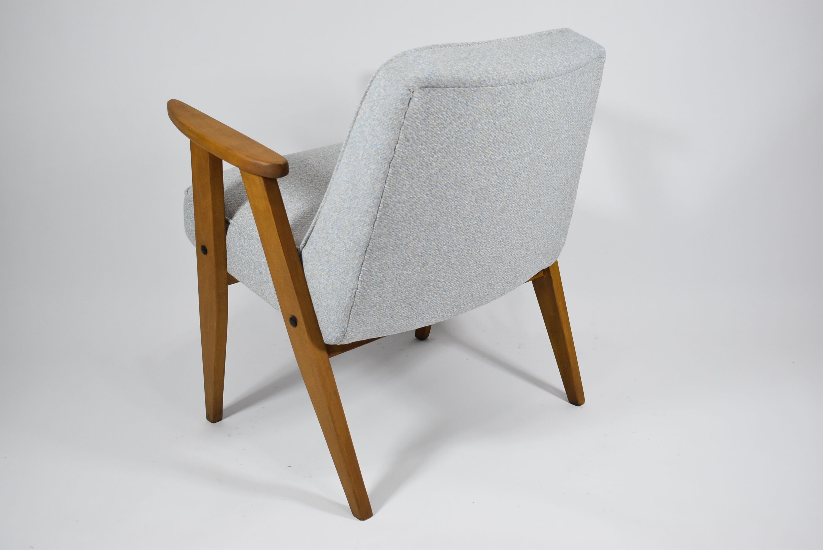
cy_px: 275
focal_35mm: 45
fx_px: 1030
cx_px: 412
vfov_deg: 29.9
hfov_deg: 43.6
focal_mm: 30
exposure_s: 1/125
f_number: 4.2
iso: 900
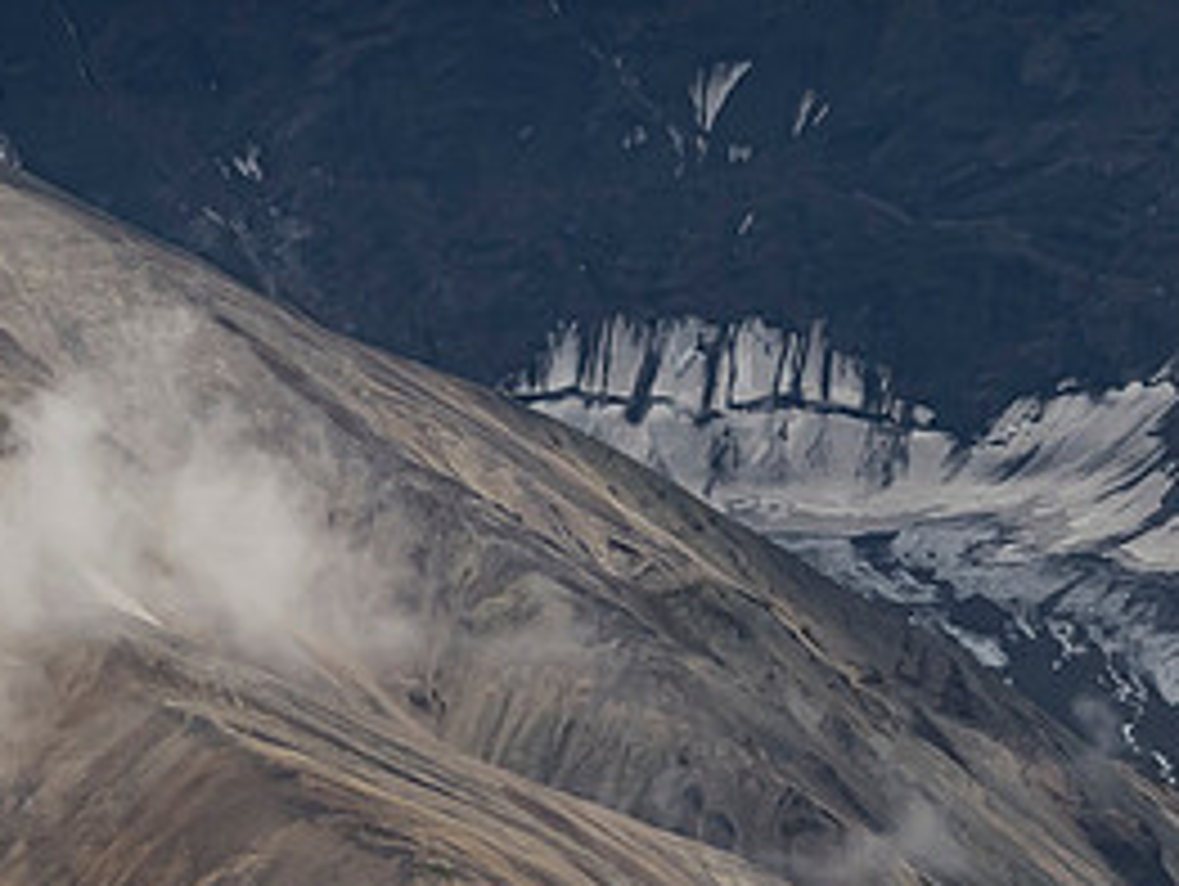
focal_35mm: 544
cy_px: 568
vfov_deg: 2.7
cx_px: 644
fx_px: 18545
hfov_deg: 3.6
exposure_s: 1/1000
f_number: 6.3
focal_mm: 115
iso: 640
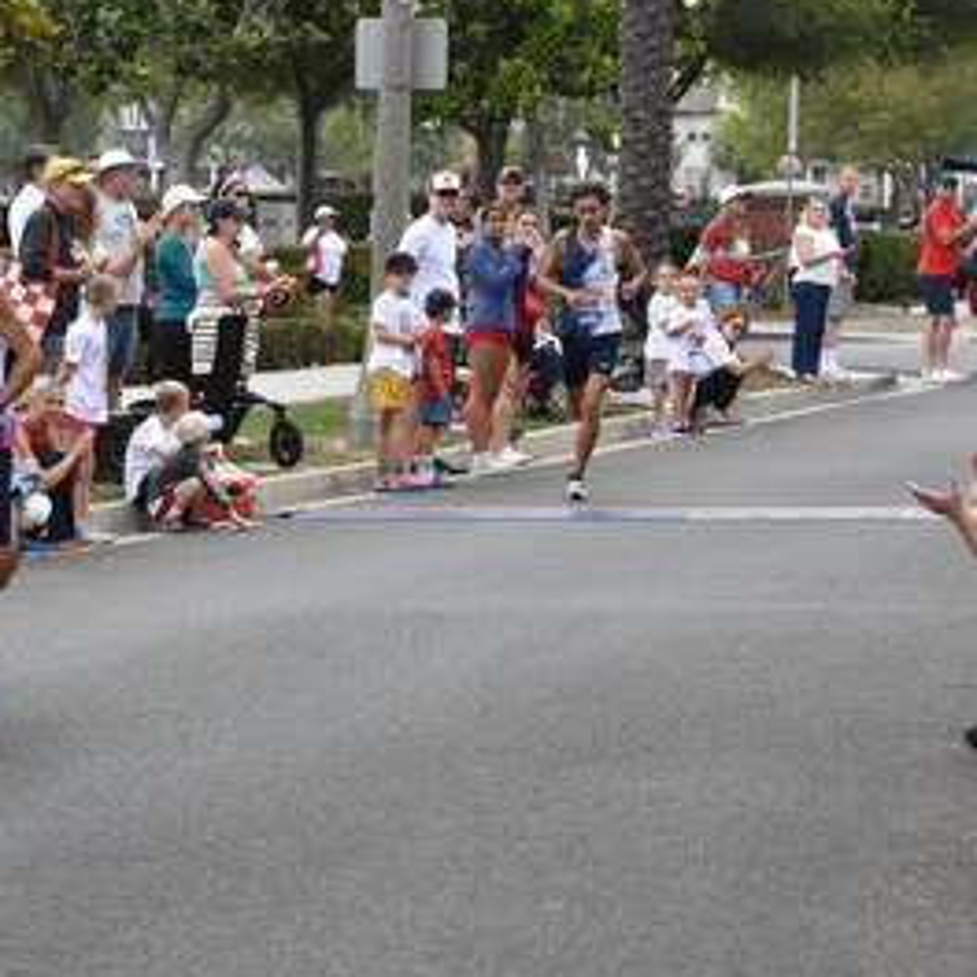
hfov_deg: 11.6
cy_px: 361
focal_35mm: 149
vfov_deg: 11.7
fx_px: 4758
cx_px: 100
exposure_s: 1/500
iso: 800
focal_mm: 56
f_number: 8
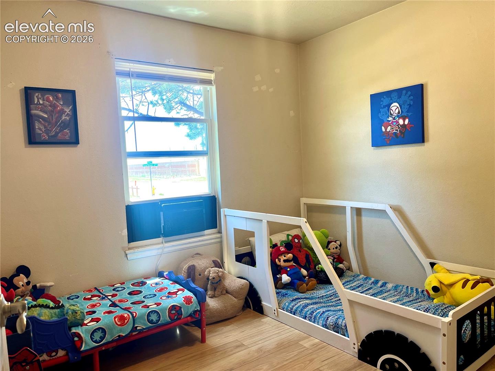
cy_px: 186
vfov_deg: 53.1
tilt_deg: -3.5
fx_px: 372
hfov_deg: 67.3
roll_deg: +3.9
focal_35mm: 26
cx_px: 248
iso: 80
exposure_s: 1/120
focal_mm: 5.1
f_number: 1.6
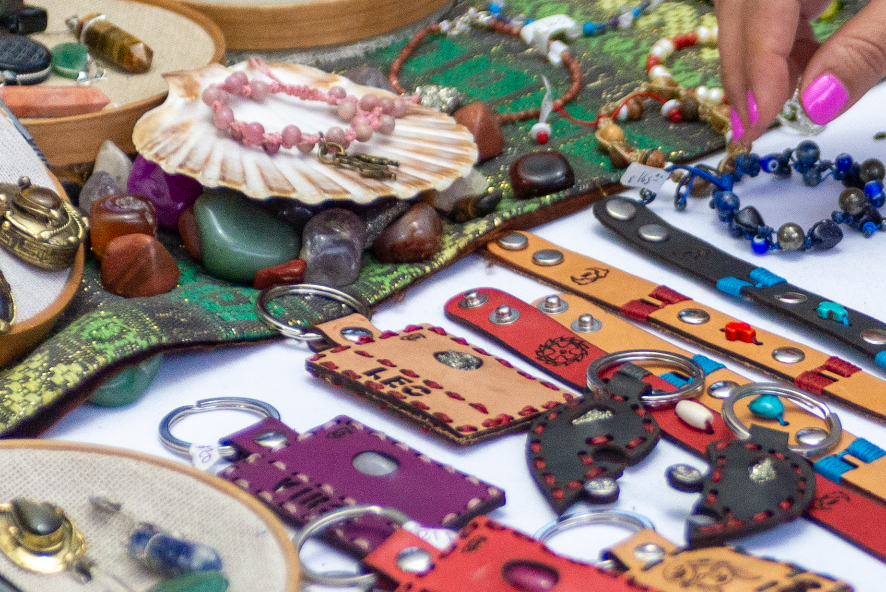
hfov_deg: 9.0
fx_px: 5613
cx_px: 765
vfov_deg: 6.0
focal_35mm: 228
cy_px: 204
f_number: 2.8
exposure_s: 1/200
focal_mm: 70
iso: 1250
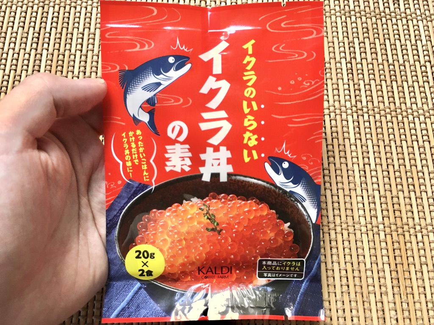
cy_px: 162
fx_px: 364
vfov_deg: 48.2
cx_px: 217
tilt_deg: -71.6
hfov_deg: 61.7
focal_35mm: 29
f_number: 2.2
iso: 100
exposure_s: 1/30
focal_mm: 4.15
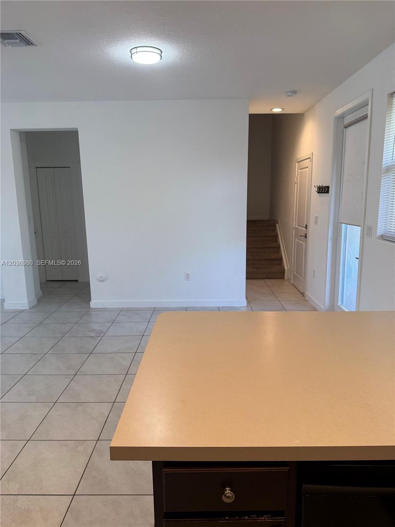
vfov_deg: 71.6
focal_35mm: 24
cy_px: 264
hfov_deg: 56.8
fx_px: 365
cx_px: 198
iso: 160
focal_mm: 6.76
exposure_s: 1/120
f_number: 1.78
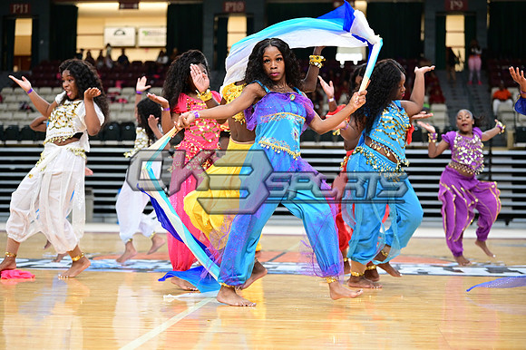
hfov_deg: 28.9
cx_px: 263
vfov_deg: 19.4
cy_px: 175
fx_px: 1022
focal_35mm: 70
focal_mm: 70
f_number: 3.2
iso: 6400
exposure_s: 1/1000
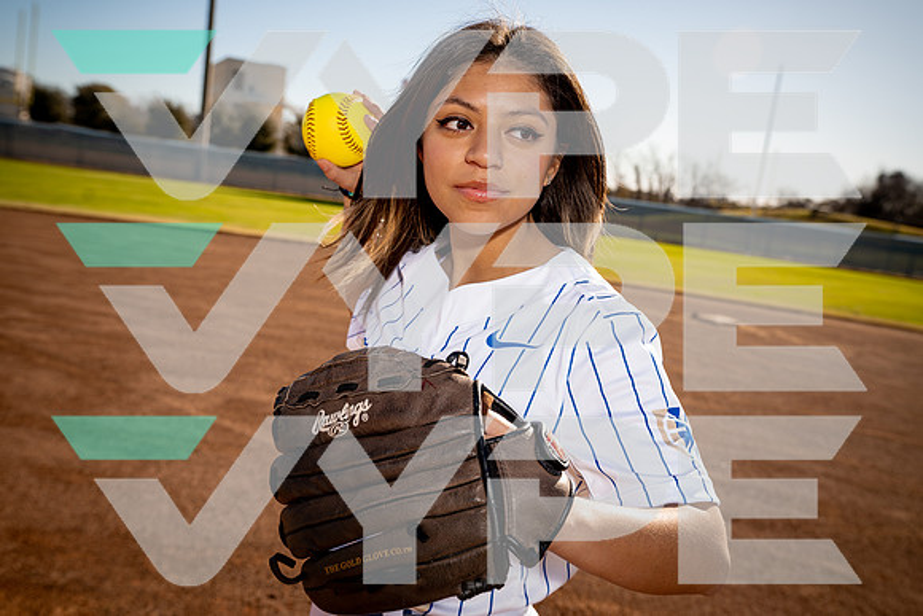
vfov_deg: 36.0
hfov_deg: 51.9
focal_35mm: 37
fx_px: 949
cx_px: 462
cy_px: 308
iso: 100
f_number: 5.6
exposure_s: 1/250
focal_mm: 37
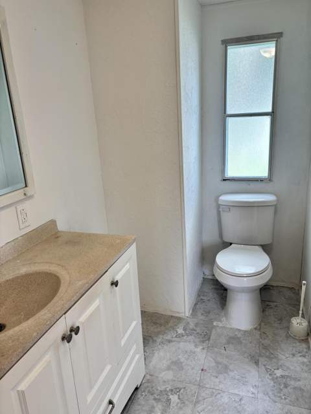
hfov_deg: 53.1
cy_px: 207
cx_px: 156
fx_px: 311
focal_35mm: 26
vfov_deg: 67.3
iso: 50
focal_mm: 5.96
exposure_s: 1/160
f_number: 1.6
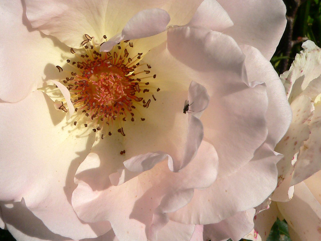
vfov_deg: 24.8
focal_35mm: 59
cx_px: 108
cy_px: 95
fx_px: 547
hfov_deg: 32.4
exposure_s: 1/1000
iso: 100
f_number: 7.3
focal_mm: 6
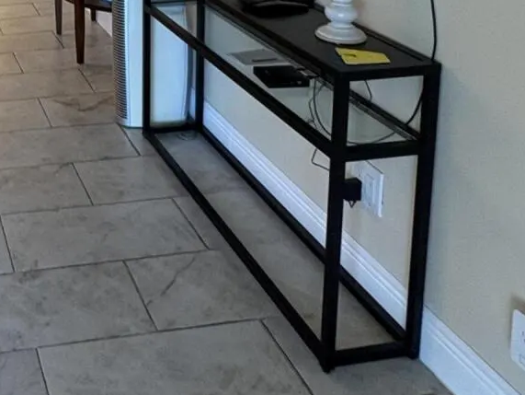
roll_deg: +3.2
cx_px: -13
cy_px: -96
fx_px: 744
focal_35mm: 49
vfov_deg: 26.1
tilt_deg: -6.6
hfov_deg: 34.9
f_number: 2.2
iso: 125
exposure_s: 1/60
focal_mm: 2.22
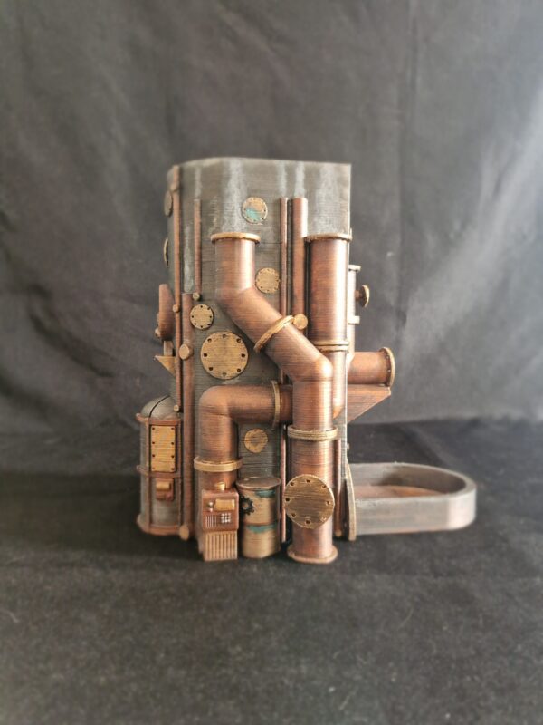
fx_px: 481
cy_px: 362
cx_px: 272
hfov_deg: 58.9
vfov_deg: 73.9
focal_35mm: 23
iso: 640
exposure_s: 1/33.3
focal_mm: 5.54
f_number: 1.8
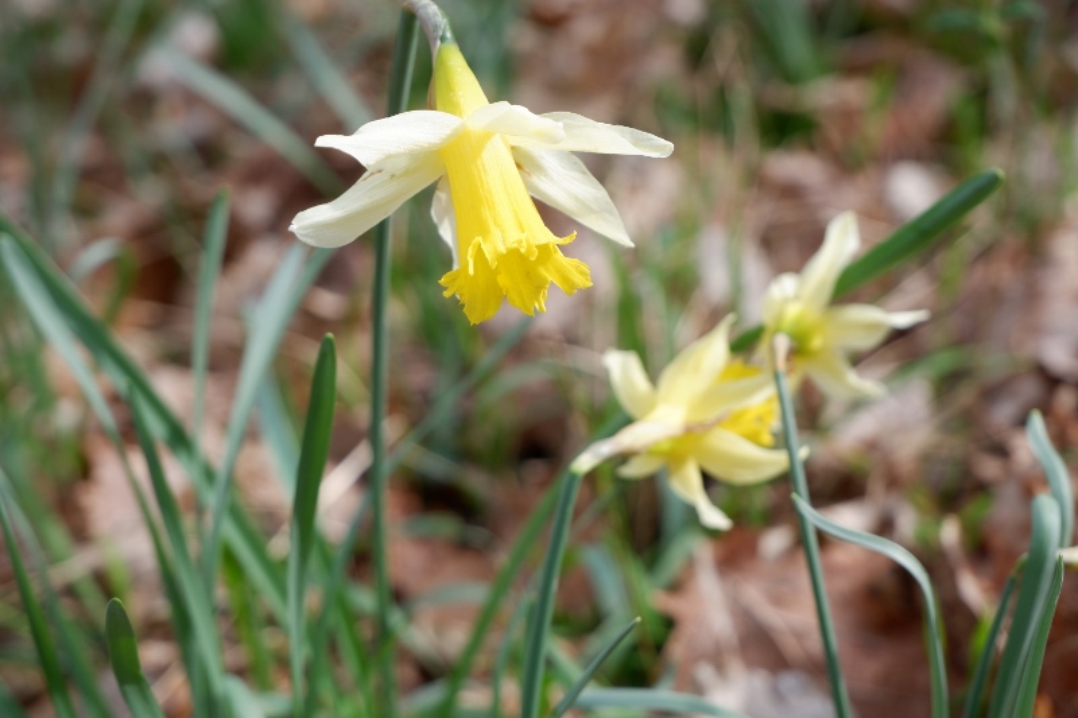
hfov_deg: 33.4
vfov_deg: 22.6
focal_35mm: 60
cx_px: 539
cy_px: 359
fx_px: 1796
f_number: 5.6
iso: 200
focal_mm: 40.8
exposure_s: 1/250
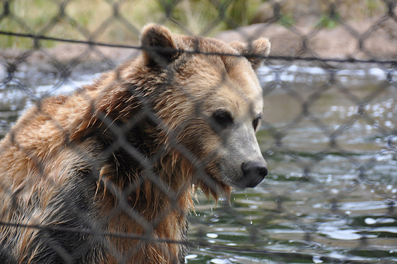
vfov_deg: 5.2
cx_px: 198
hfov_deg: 7.9
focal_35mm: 262
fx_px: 2891
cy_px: 132
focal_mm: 175
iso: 320
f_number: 5.6
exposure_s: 1/250
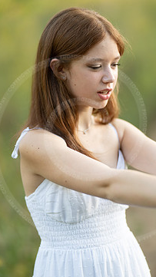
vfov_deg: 19.3
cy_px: 148
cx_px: 94
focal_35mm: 111
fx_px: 816
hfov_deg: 10.9
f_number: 1.2
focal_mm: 85
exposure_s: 1/500
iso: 100
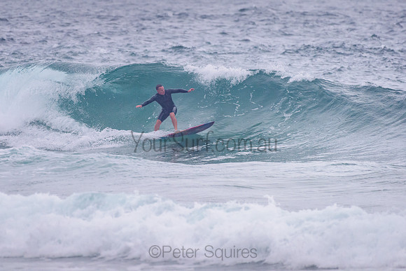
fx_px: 6914
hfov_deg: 3.4
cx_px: 158
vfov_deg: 2.2
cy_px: 105
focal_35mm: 613
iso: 1400
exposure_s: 1/2000
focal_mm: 500
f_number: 5.6
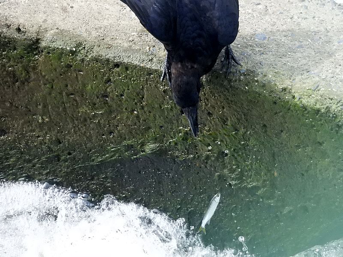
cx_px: 172
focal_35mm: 1200
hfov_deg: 1.7
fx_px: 11890
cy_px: 128
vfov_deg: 1.2
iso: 1600
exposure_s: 1/1600
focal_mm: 214
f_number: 6.3
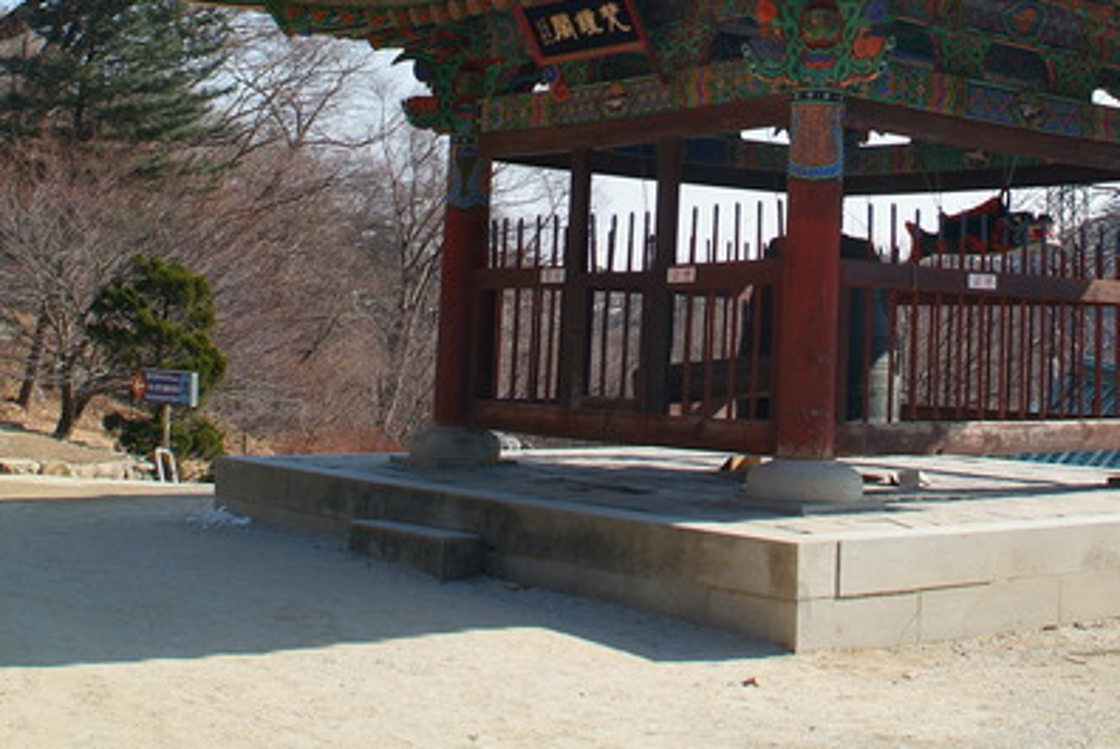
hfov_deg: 36.9
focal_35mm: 53
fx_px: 1651
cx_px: 788
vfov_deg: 25.0
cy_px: 116
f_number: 6.7
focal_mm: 20
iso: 100
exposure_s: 1/180
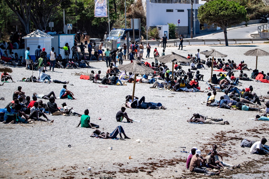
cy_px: 70
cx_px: 168
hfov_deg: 10.9
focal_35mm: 188
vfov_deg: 7.3
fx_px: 1404
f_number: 5
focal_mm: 150
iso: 125
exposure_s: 1/640
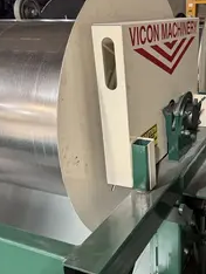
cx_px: 166
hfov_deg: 34.1
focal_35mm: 41
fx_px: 325
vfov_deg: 45.7
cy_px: 135
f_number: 1.8
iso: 800
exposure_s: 1/60
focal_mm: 6.8
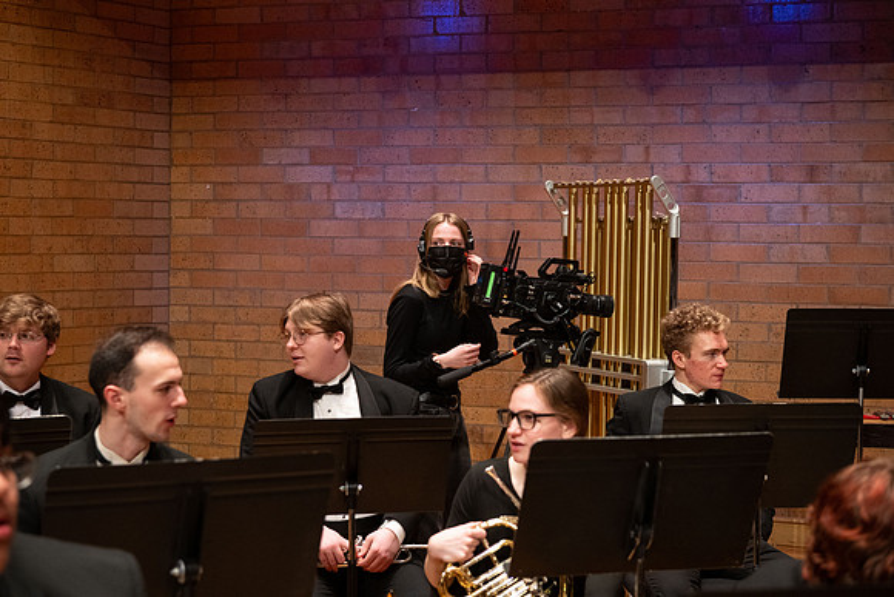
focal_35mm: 70
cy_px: 298
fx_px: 1739
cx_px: 447
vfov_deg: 19.5
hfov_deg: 28.8
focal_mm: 70
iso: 2500
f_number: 4.5
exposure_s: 1/160
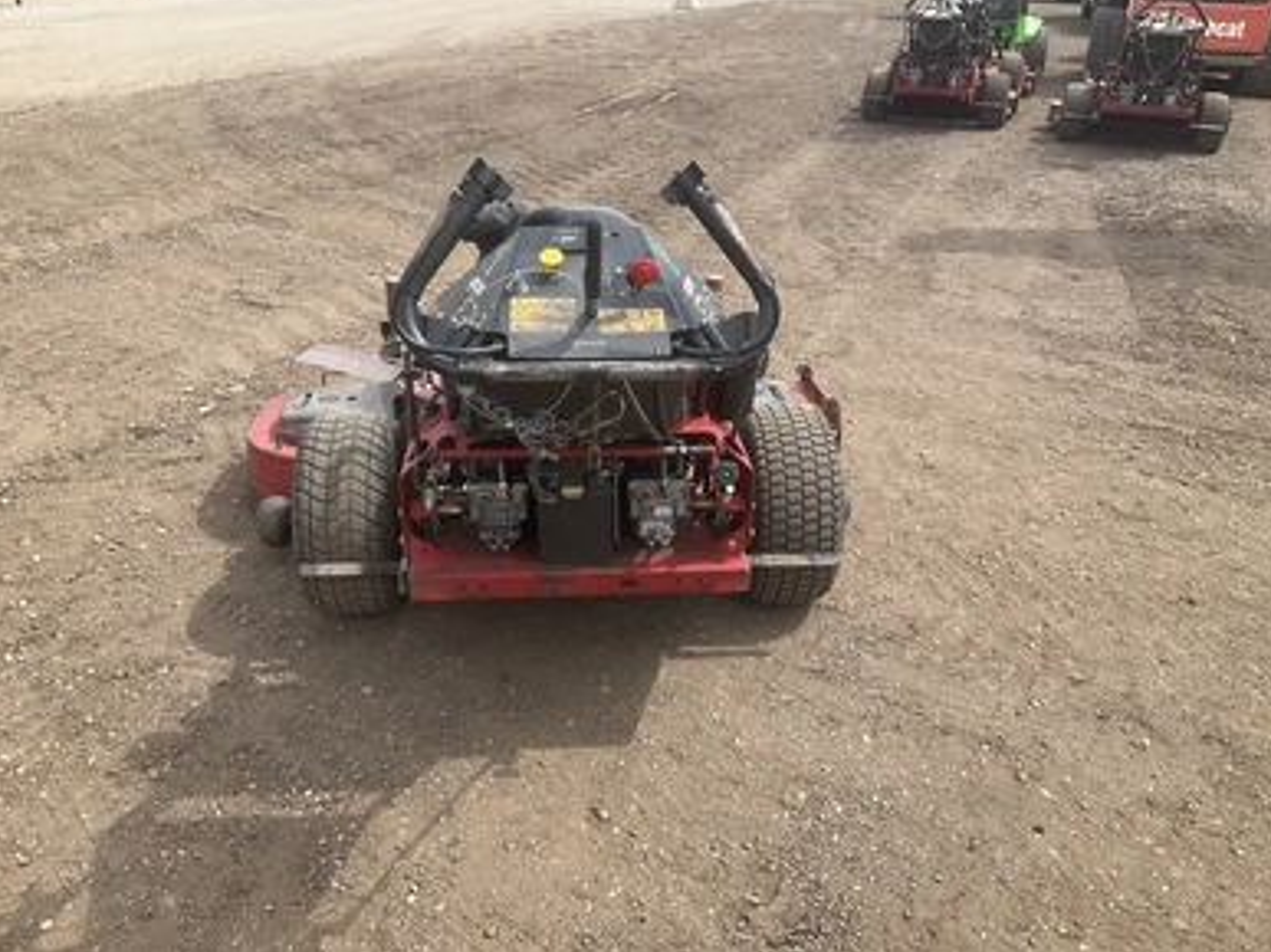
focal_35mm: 30
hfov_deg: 60.0
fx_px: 1101
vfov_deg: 46.8
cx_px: 624
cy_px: 466
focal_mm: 3
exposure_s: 1/1076
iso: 25
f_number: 1.8
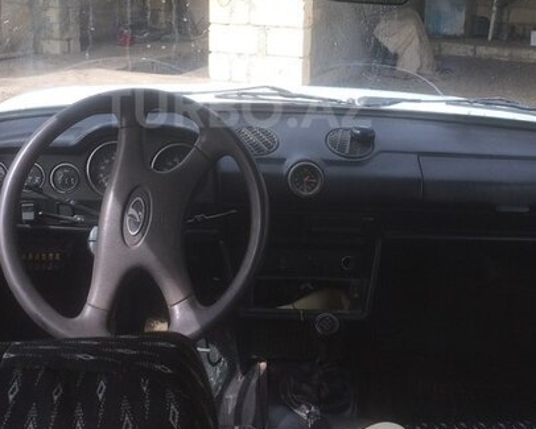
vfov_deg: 32.2
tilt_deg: -12.9
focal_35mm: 46
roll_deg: -3.2
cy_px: 108
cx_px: 236
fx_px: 730
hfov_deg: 40.3
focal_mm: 4.15
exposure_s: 1/285
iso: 32
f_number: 2.2
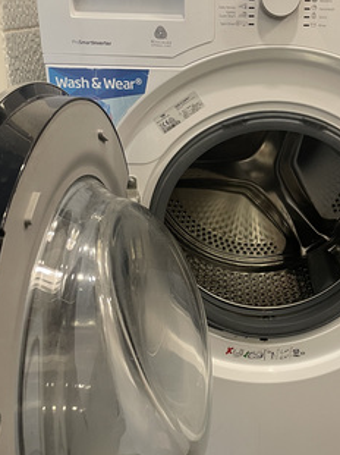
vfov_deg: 44.8
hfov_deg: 33.8
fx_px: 551
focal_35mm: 42
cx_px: 244
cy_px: 214
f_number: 1.6
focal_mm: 4.2
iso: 250
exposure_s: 1/50
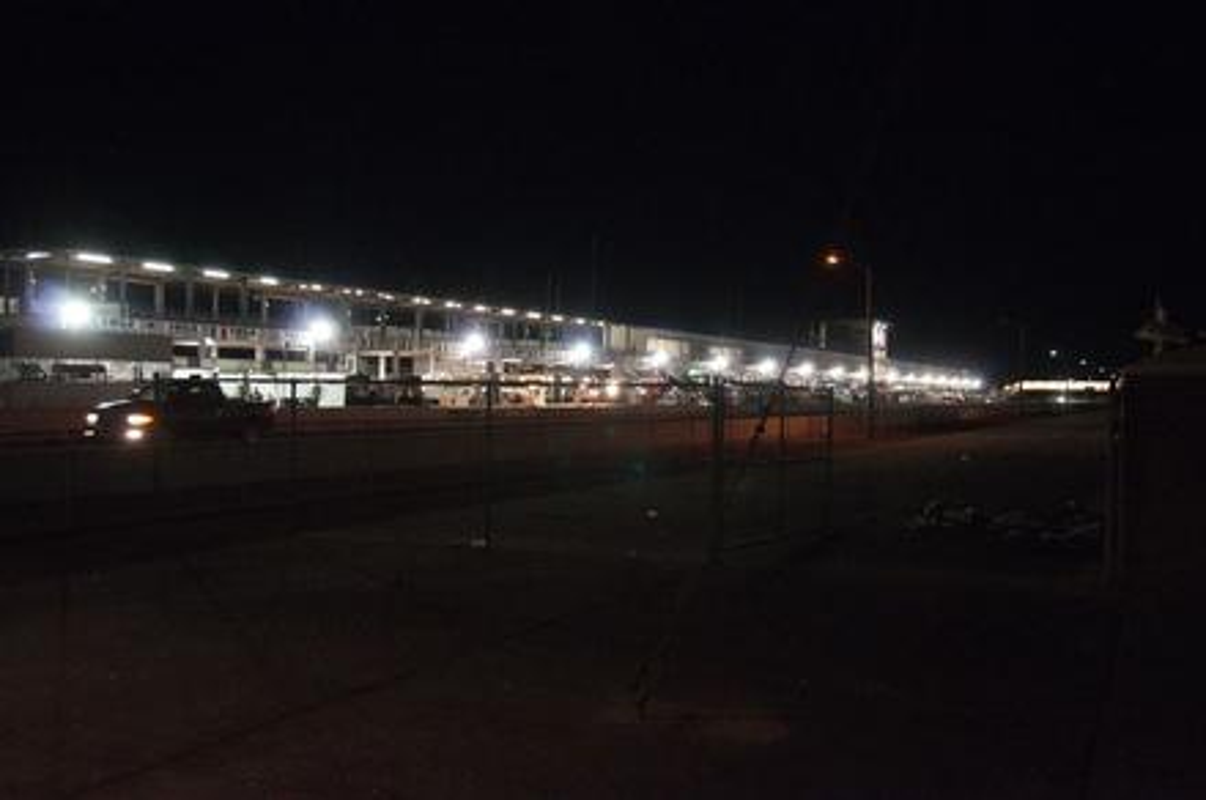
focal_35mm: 36
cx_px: 603
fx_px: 1204
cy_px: 400
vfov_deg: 36.8
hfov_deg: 53.2
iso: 2000
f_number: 3.8
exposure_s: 1/60
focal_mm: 24
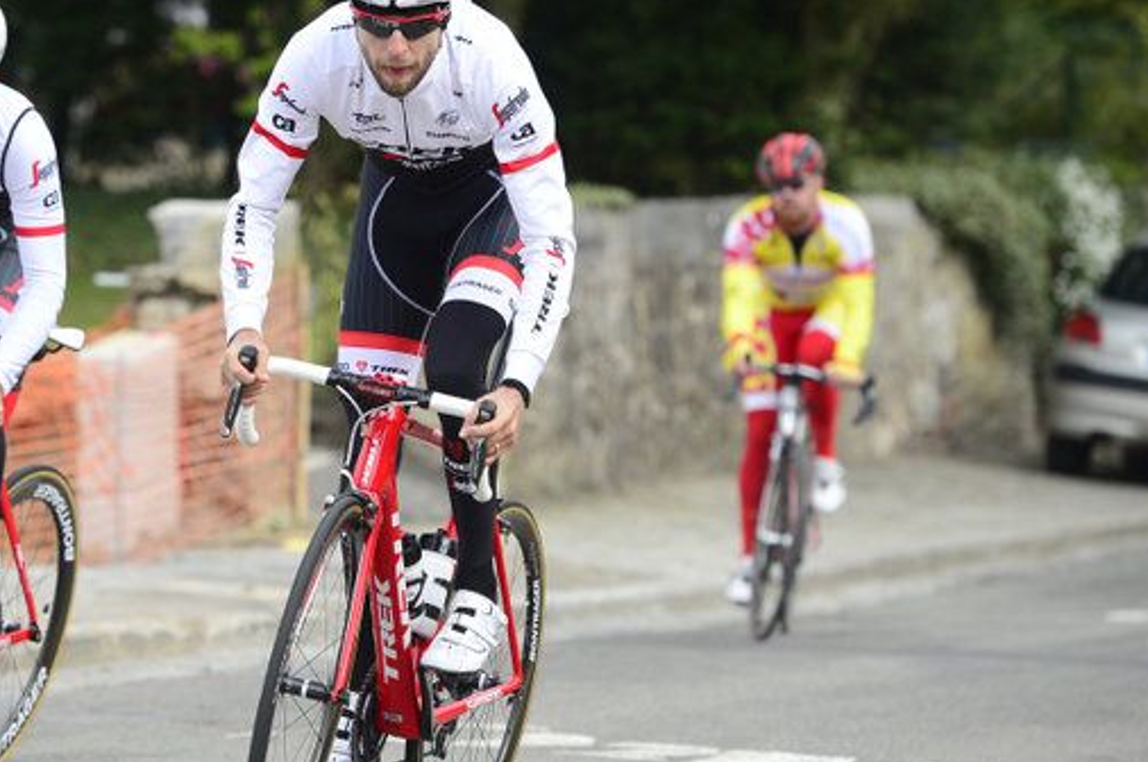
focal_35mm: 269
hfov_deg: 7.7
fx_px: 8567
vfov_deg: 5.1
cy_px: 381
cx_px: 420
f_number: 4
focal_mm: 170
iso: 400
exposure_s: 1/1000
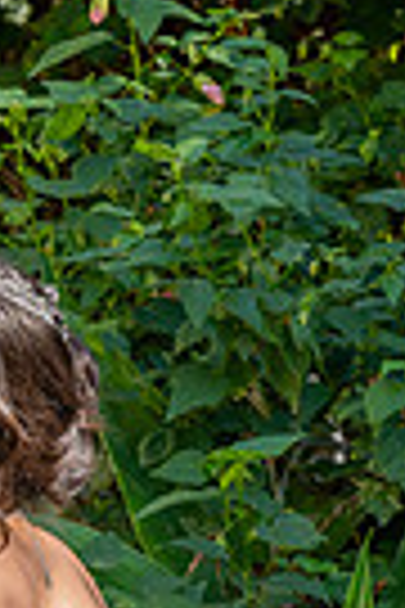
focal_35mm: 306
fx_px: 5163
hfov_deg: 4.5
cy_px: 817
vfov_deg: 6.7
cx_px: 77
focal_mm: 60
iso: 200
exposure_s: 1/200
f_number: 5
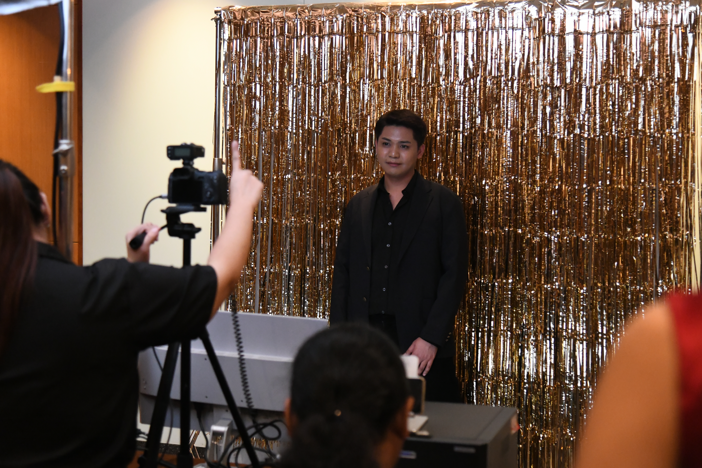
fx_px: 1014
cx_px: 351
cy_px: 234
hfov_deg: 38.2
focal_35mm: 52
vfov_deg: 26.0
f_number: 4
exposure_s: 1/400
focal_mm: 52
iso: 8000
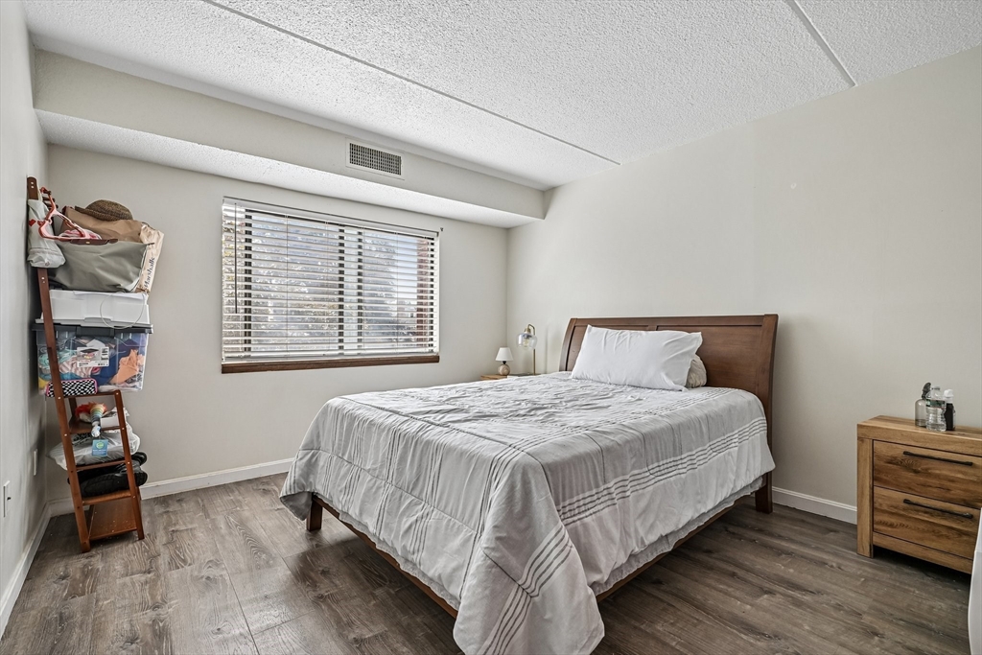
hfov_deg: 96.7
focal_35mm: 16
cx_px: 491
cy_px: 328
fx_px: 436
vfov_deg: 73.8
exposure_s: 1/25
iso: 400
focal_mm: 16
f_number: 8
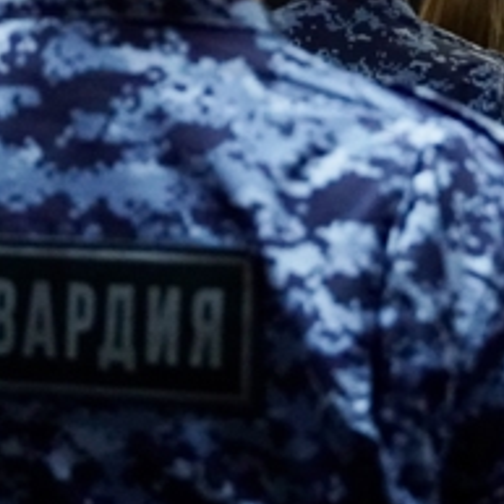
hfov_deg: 9.3
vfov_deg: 9.2
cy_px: -97
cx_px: 329
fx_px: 3097
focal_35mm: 188
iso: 4000
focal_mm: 38
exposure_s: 1/160
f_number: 4.5
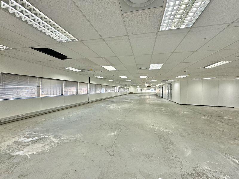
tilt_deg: +0.2
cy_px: 90
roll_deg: -1.5
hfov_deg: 102.1
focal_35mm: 14
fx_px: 97
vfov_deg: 85.7
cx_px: 120
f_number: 2.2
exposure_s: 1/100
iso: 100
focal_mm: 2.22
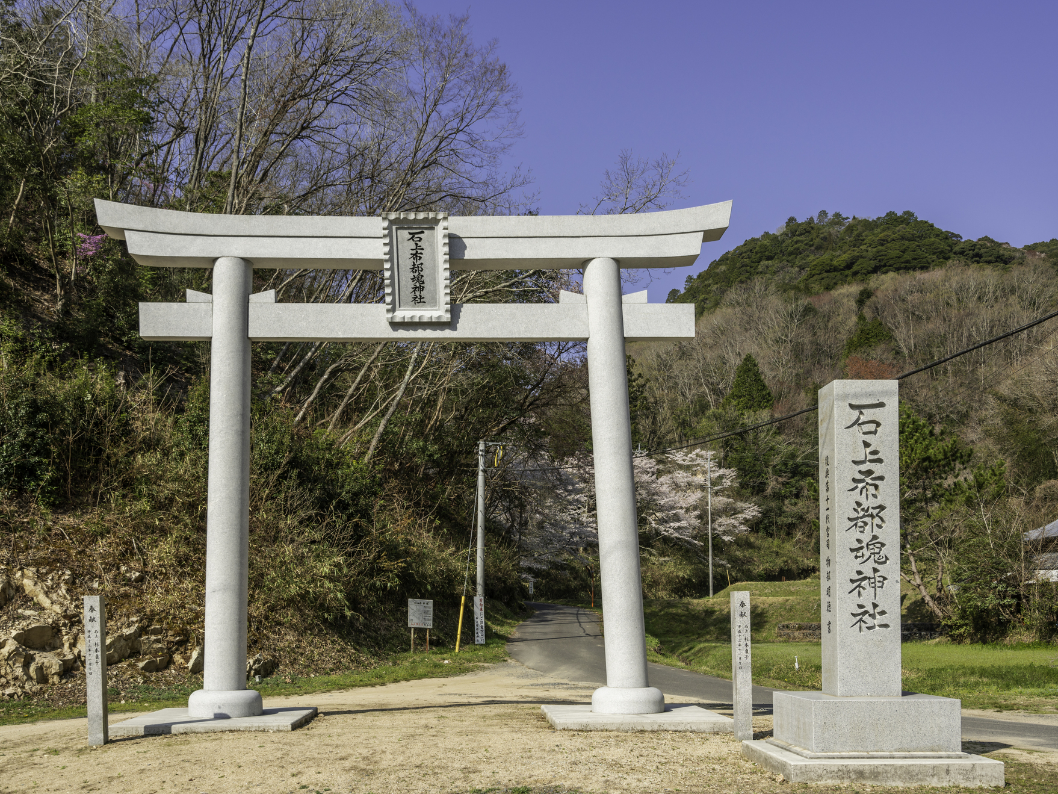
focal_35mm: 35
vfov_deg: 40.7
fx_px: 1070
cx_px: 517
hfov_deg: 52.6
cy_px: 395
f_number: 8
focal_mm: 32
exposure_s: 1/400
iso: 160
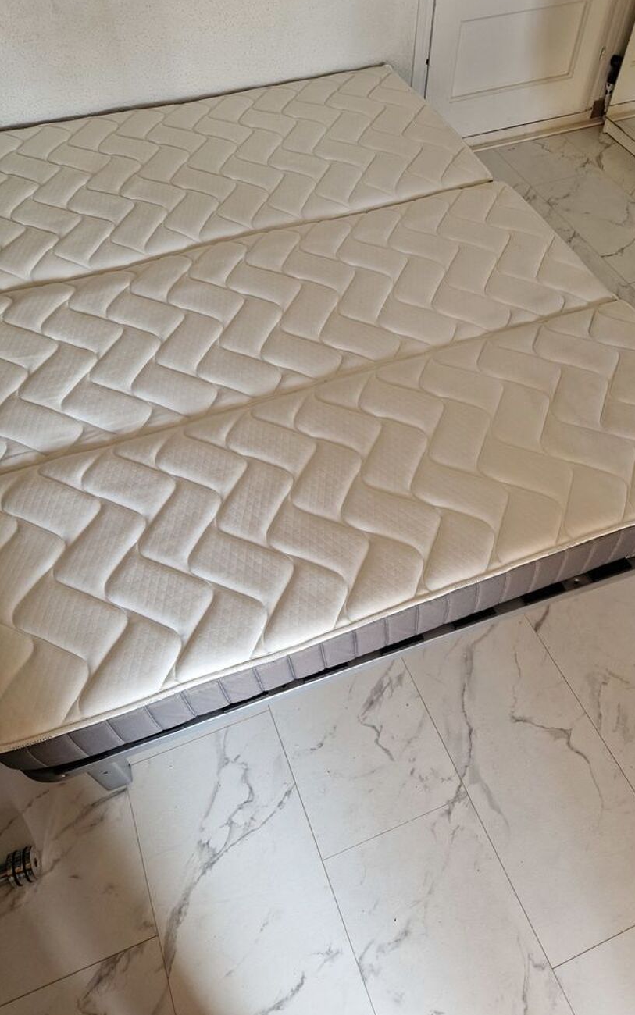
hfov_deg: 49.3
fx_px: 692
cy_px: 498
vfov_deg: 72.5
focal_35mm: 25
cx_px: 340
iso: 160
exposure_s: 1/180
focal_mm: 5.4
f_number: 1.8
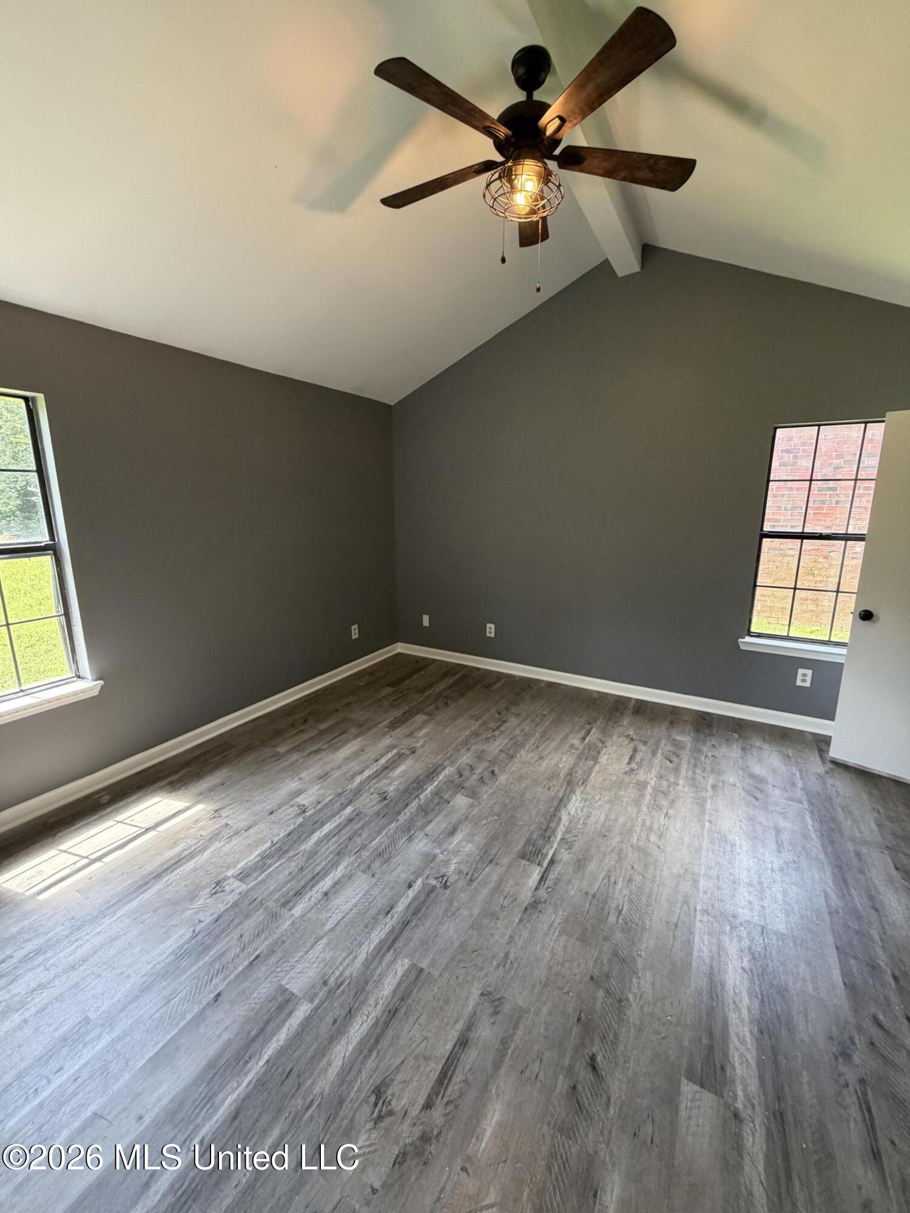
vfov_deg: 102.1
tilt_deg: -10.5
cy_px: 606
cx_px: 455
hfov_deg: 85.7
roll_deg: +0.1
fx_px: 491
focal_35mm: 14
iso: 320
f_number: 2.2
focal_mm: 2.22
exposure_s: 1/118
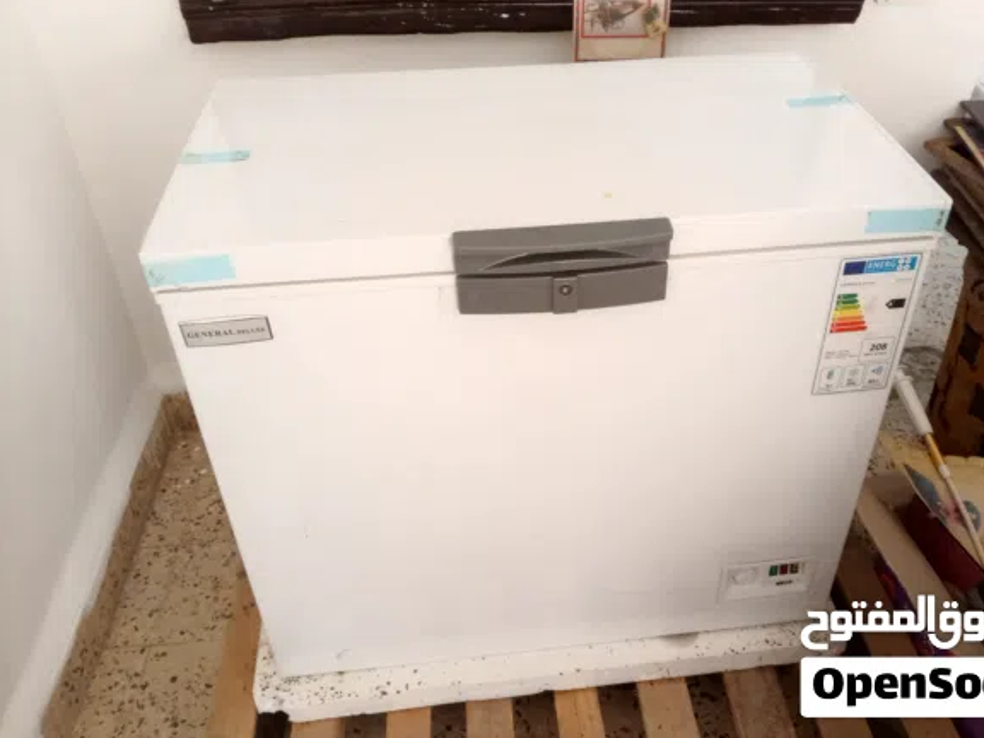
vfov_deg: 46.8
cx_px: 543
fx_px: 853
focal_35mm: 30
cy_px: 348
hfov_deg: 59.8
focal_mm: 4.19
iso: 1327
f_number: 1.6
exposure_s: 1/33.3
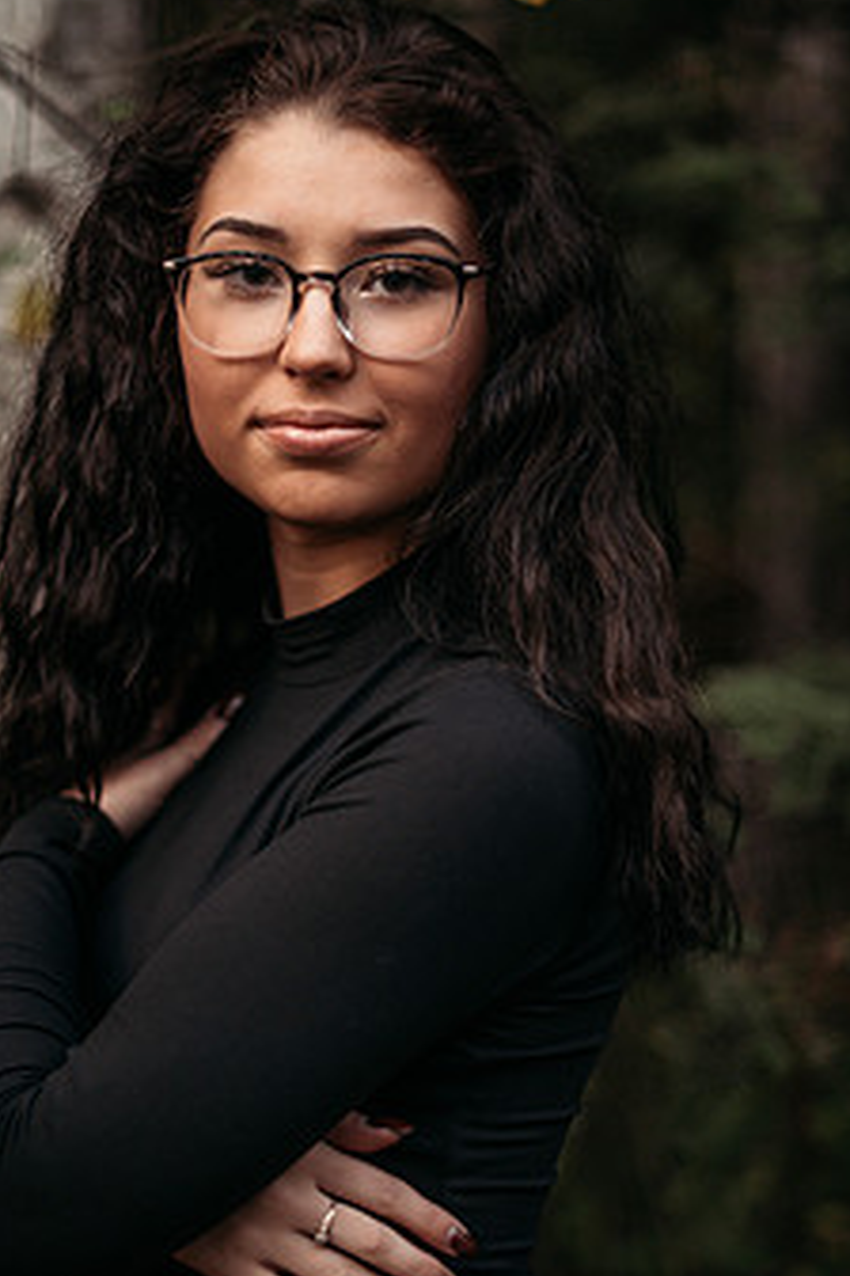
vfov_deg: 30.1
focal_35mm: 67
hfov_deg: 20.3
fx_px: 2373
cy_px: 672
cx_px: 307
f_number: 1.4
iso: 400
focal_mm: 50
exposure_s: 1/160
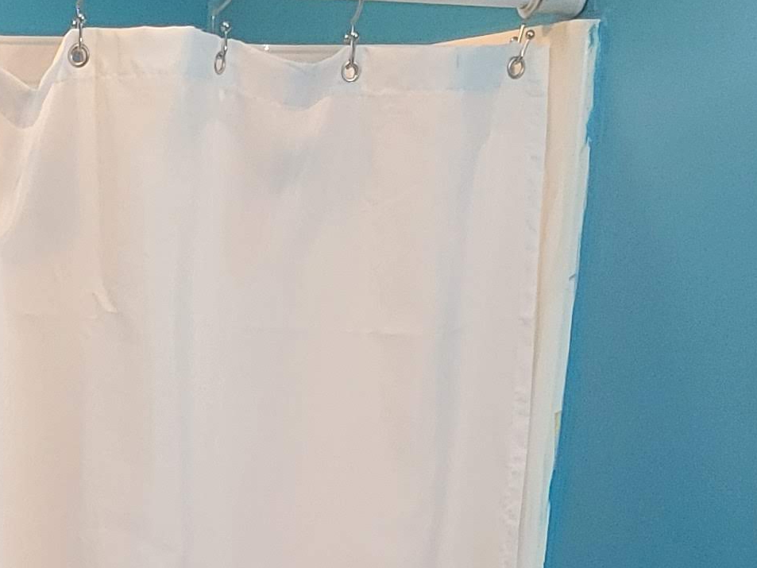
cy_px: 1109
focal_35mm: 110
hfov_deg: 17.3
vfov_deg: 12.1
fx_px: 2406
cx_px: -73
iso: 320
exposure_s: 1/120
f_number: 1.8
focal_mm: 5.4
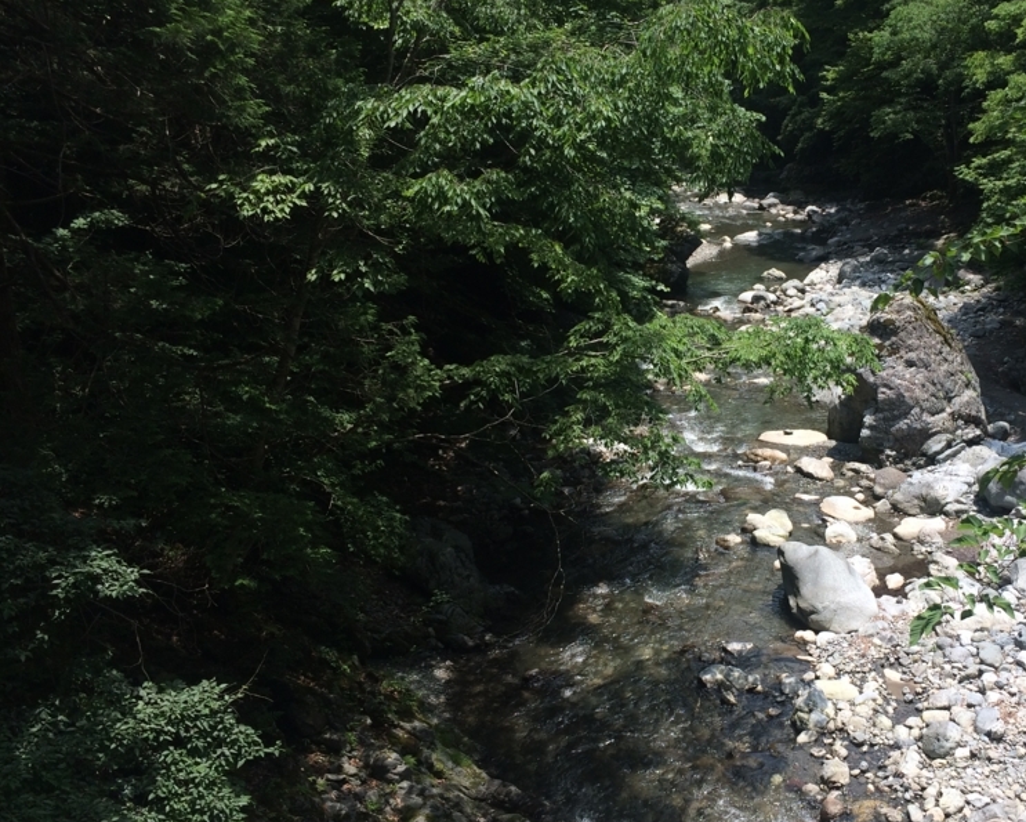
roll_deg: +1.5
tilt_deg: -18.4
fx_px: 1185
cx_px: 701
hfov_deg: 45.9
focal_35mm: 39
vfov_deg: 38.2
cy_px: 412
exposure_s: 1/1109
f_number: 2.2
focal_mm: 4.15
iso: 32
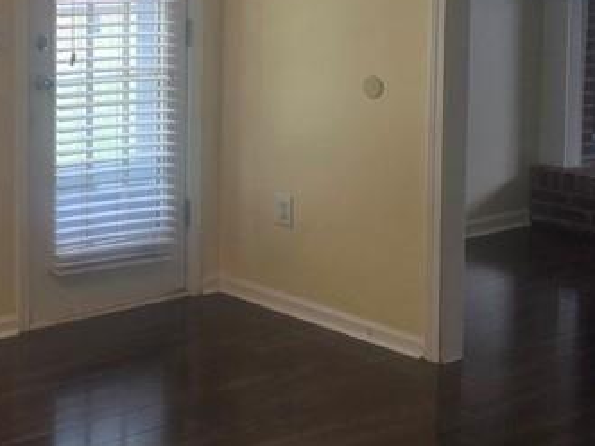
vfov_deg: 20.3
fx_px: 1220
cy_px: 32
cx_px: -70
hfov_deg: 25.3
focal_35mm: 71
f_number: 1.8
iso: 40
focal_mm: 5.4
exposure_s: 1/120
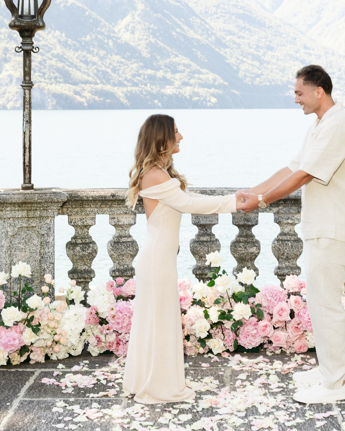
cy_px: 135
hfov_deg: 22.8
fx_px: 855
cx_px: 214
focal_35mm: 67
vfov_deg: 28.1
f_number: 6.3
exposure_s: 1/250
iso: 250
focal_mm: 44
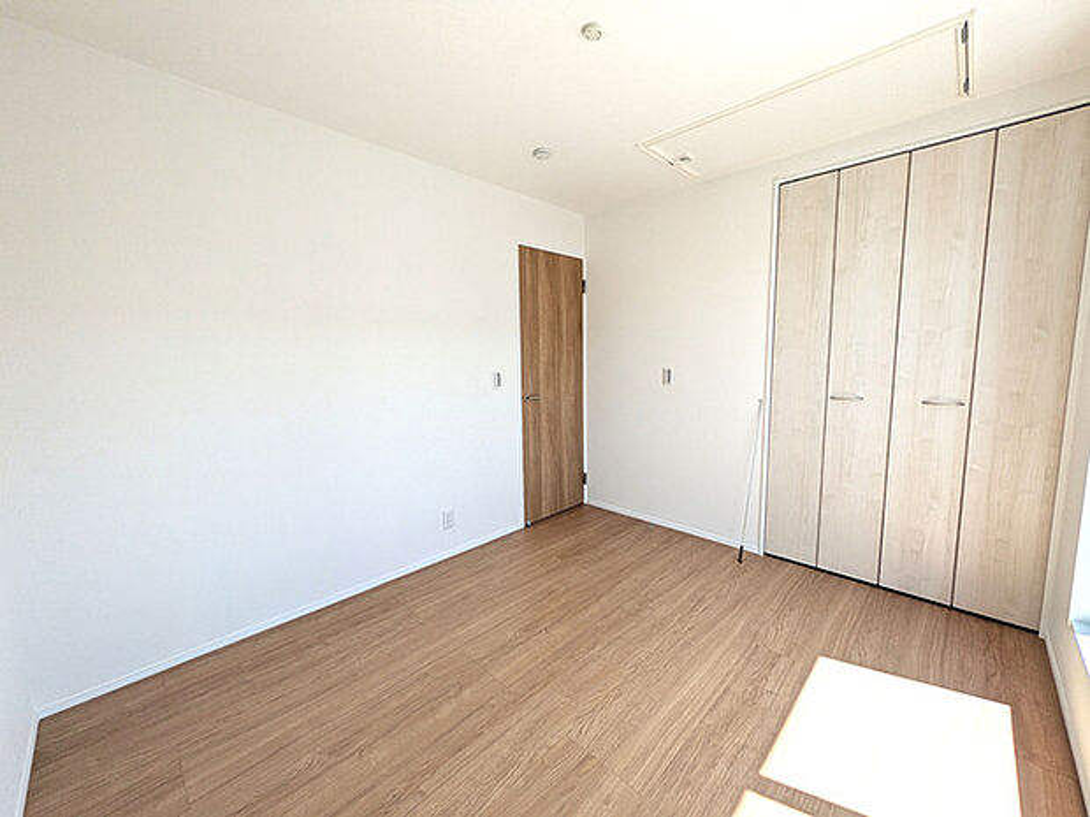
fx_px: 441
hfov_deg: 102.1
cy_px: 408
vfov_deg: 85.7
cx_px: 545
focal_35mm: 14
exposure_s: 1/334
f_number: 2.2
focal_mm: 1.83
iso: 50
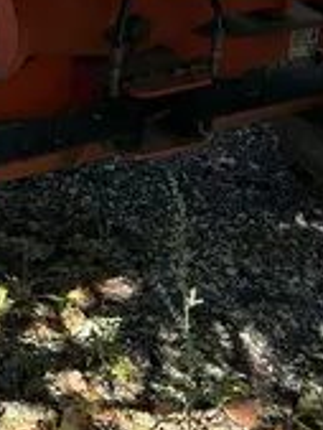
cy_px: -281
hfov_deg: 12.2
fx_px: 1404
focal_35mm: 113
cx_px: -229
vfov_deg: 15.5
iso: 50
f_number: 1.5
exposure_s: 1/1000
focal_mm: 5.7
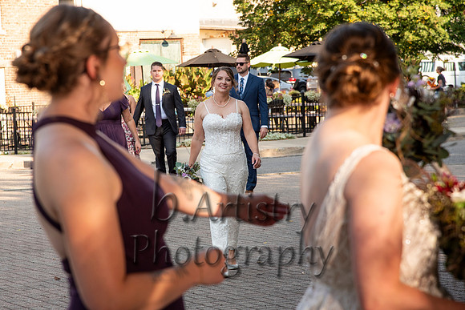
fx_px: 1561
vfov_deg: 11.3
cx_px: 197
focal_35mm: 121
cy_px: 132
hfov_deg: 16.9
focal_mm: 105
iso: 160
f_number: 6.3
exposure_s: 1/320
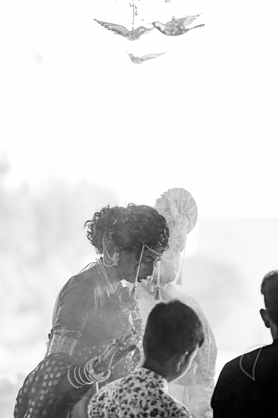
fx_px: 2085
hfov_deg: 7.6
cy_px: 209
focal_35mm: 180
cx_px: 139
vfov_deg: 11.4
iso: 160
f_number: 2.8
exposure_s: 1/200
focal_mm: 180
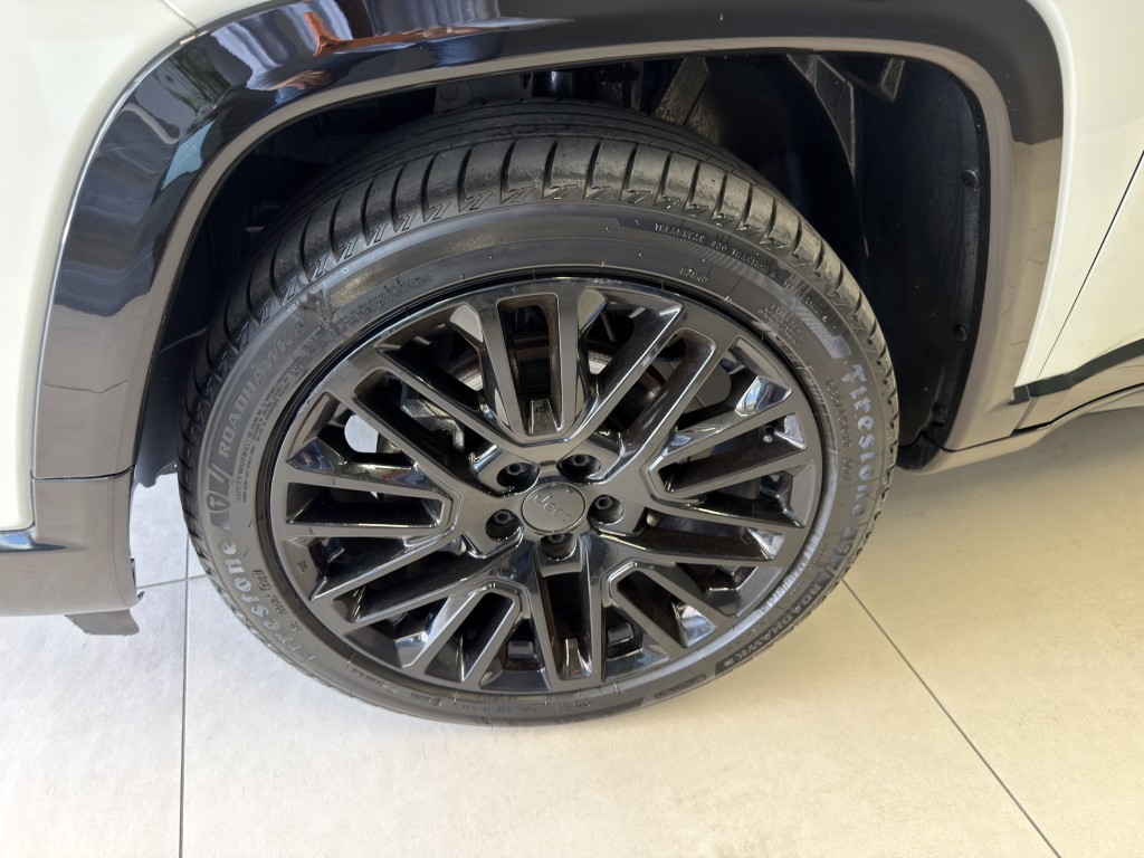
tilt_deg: -37.4
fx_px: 793
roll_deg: -4.4
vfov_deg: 56.8
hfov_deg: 71.6
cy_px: 429
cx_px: 572
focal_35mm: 24
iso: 250
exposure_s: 1/47
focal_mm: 6.76
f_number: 1.78
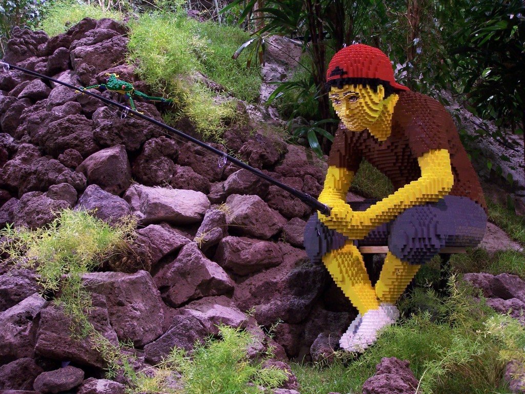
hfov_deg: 30.3
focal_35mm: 64
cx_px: 262
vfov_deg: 22.9
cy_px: 197
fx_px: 971
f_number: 3.2
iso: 80
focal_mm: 10.7
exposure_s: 1/2
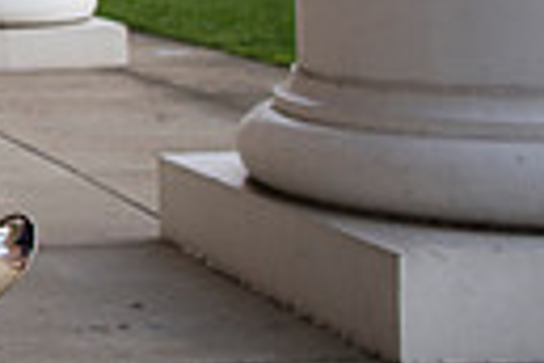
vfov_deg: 12.3
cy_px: -108
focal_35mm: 108
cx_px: -460
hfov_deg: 15.9
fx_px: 1632
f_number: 2.8
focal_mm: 24
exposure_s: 1/1600
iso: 400
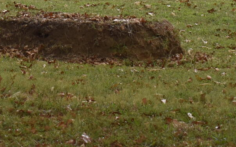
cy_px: -189
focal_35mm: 265
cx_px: -1
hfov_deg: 7.9
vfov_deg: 4.8
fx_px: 1701
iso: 110
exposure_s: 1/125
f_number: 5.6
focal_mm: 35
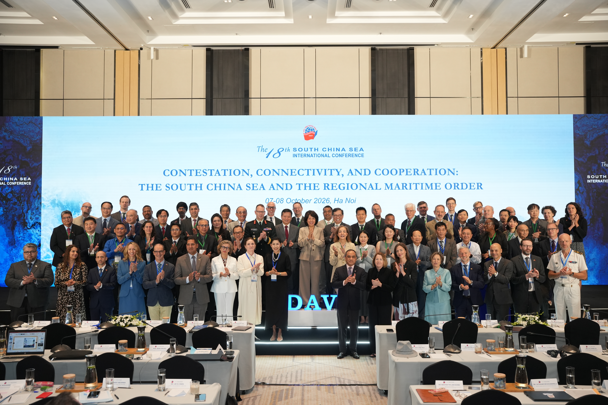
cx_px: 304
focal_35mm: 35
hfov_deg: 54.8
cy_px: 202
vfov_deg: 38.2
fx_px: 586
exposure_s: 1/200
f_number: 4
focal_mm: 34.7
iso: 1600
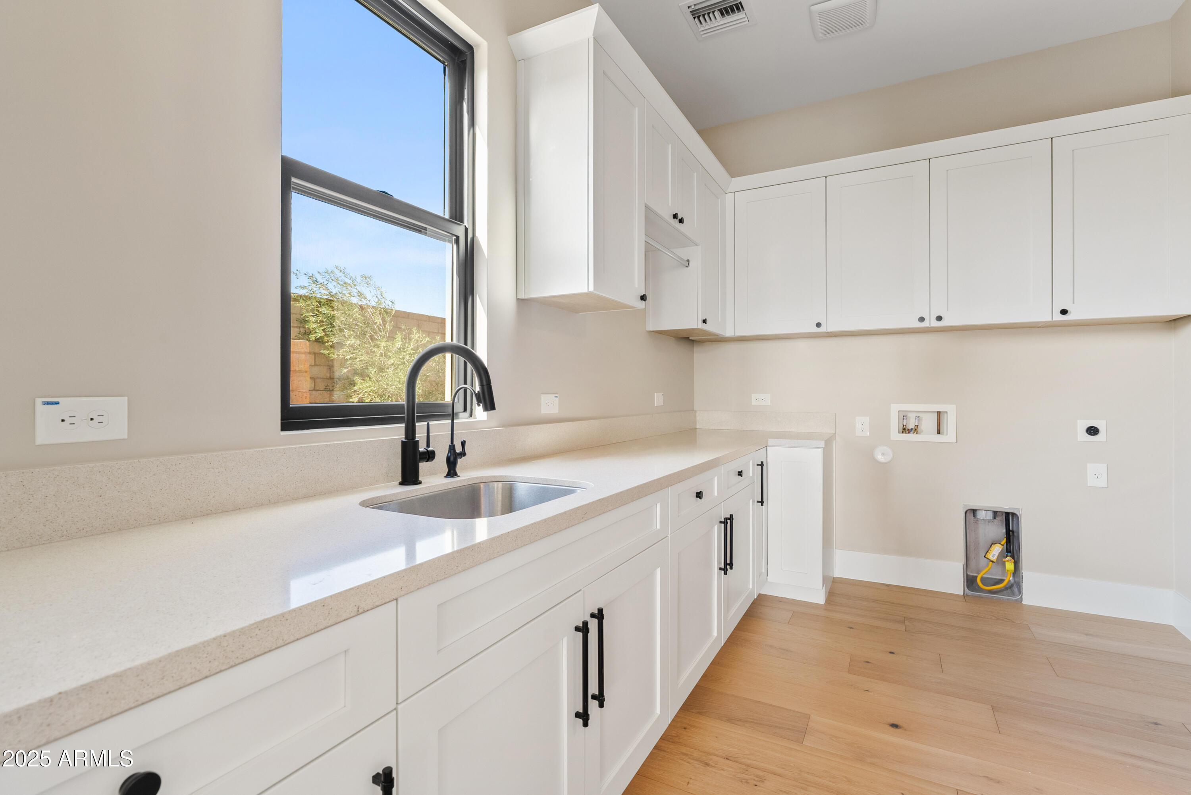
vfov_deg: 73.8
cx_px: 596
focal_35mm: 16
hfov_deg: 96.7
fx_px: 530
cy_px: 398
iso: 100
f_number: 8
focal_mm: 16
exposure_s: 1/2
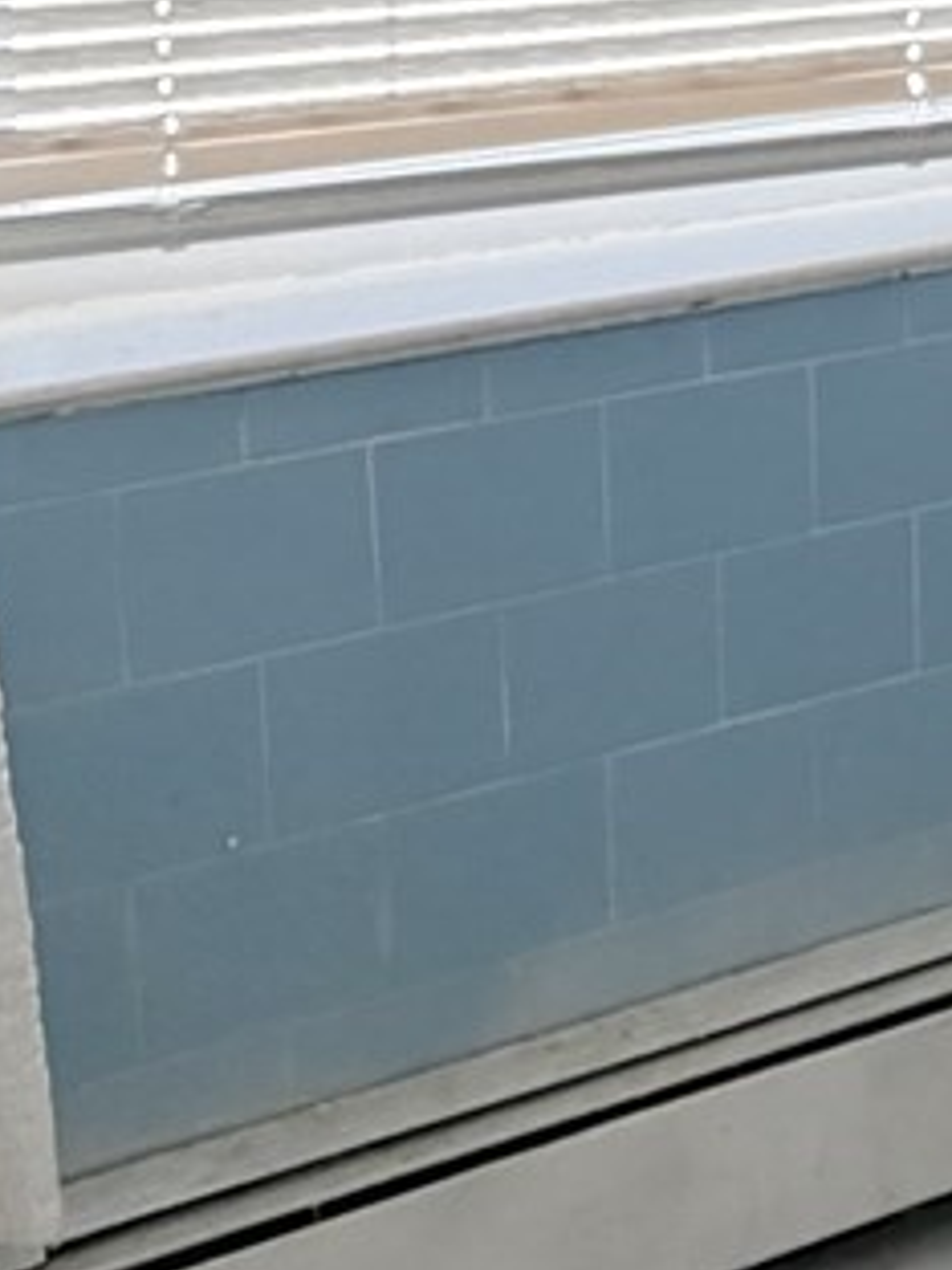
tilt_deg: -6.2
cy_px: -220
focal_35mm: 69
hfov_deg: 14.9
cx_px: 2164
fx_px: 2530
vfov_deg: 25.5
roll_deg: -2.7
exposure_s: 1/60
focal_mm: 2.22
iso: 250
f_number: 2.2
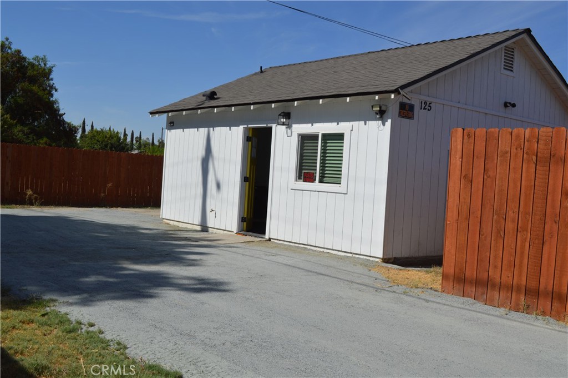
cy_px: 189
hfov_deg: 49.6
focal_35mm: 39
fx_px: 615
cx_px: 284
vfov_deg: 34.1
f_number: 9
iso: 100
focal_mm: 26
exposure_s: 1/320
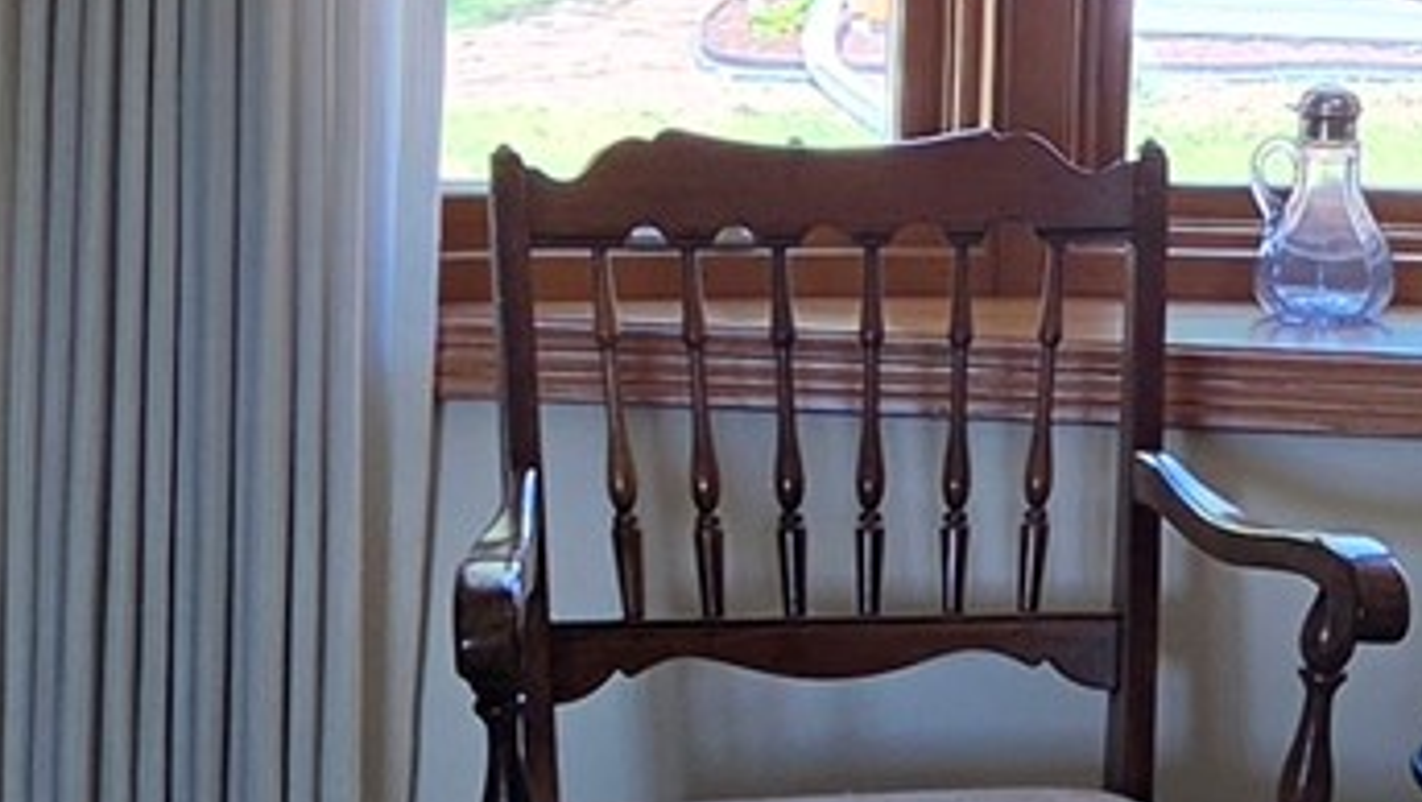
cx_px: 1513
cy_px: -58
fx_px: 5622
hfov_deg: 14.1
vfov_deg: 8.1
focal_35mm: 149
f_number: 1.8
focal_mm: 5.4
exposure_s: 1/180
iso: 40
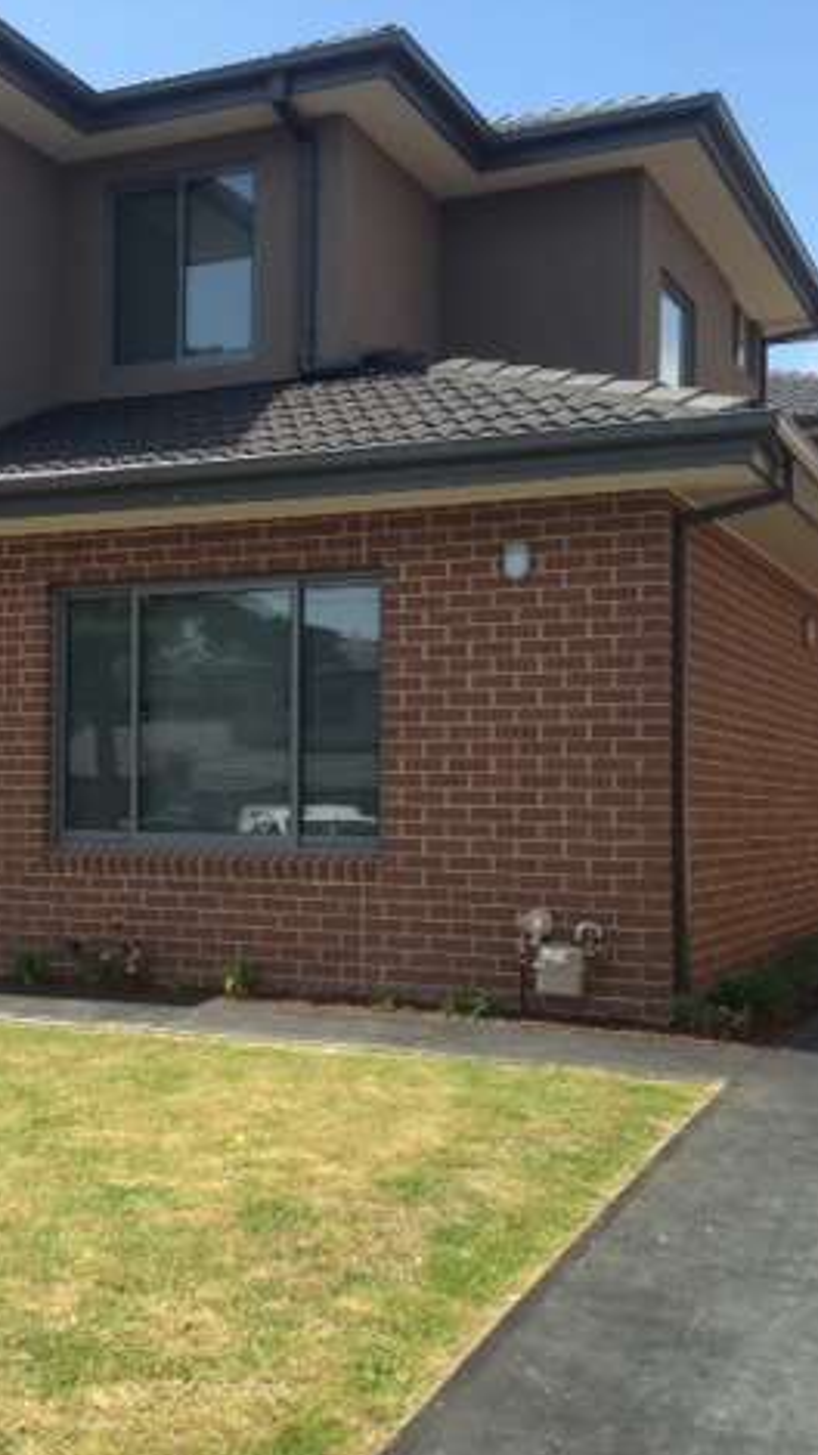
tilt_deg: +1.4
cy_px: 737
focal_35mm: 49
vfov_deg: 42.1
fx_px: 1891
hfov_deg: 23.9
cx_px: 124
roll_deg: -2.3
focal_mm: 4.12
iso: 50
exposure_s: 1/786
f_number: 2.4
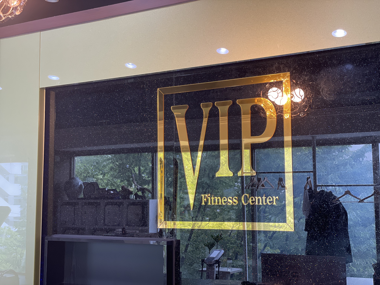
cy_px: 142
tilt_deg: +6.8
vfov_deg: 28.0
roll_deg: +0.3
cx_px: 190
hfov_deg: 36.8
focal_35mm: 52
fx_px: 571
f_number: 2
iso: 125
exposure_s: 1/40
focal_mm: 6
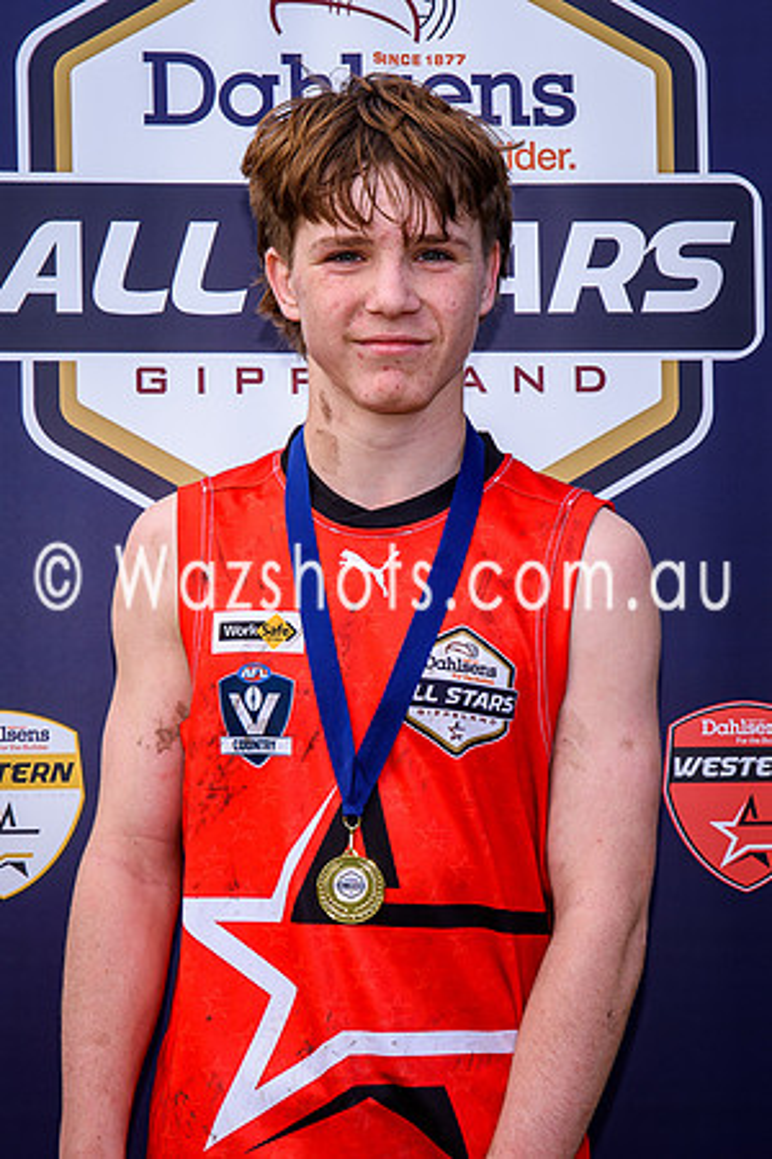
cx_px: 376
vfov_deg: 13.7
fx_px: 4805
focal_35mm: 149
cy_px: 708
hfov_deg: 9.2
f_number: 5.6
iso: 100
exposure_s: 1/160
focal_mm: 50
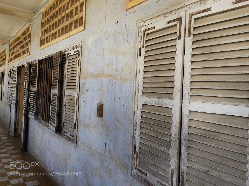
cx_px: 124
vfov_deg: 48.2
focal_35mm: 29
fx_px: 209
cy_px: 93
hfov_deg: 61.7
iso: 32
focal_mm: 4.15
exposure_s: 1/206
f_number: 2.2
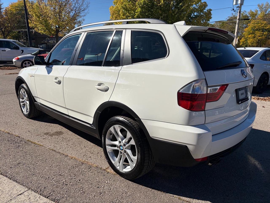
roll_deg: -0.1
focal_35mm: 26
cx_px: 135
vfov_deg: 53.1
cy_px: 102
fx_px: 203
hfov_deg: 67.3
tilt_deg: -14.6
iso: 64
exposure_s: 1/7813
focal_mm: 5.96
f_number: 1.6
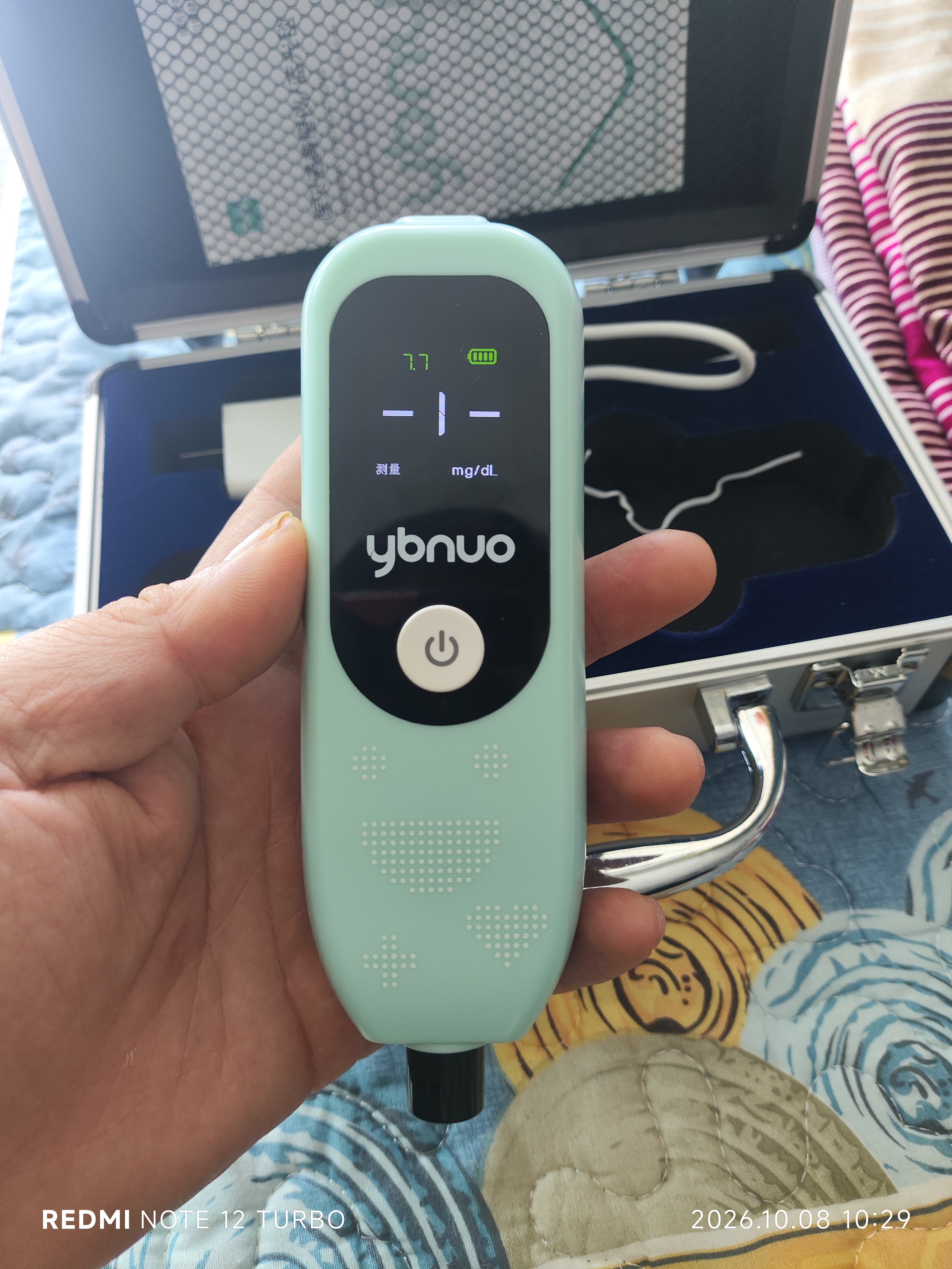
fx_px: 879
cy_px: 634
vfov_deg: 71.6
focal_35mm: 24
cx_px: 476
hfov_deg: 56.9
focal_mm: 4.68
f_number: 1.8
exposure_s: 1/33.3
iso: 233
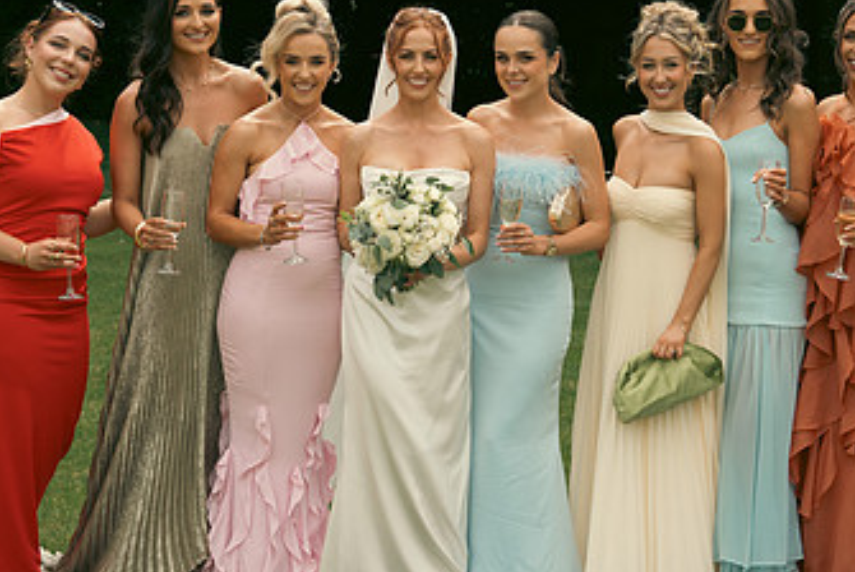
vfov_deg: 16.5
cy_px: 231
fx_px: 1973
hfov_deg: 24.3
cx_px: 587
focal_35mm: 83
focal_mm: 48
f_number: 4
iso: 125
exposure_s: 1/500
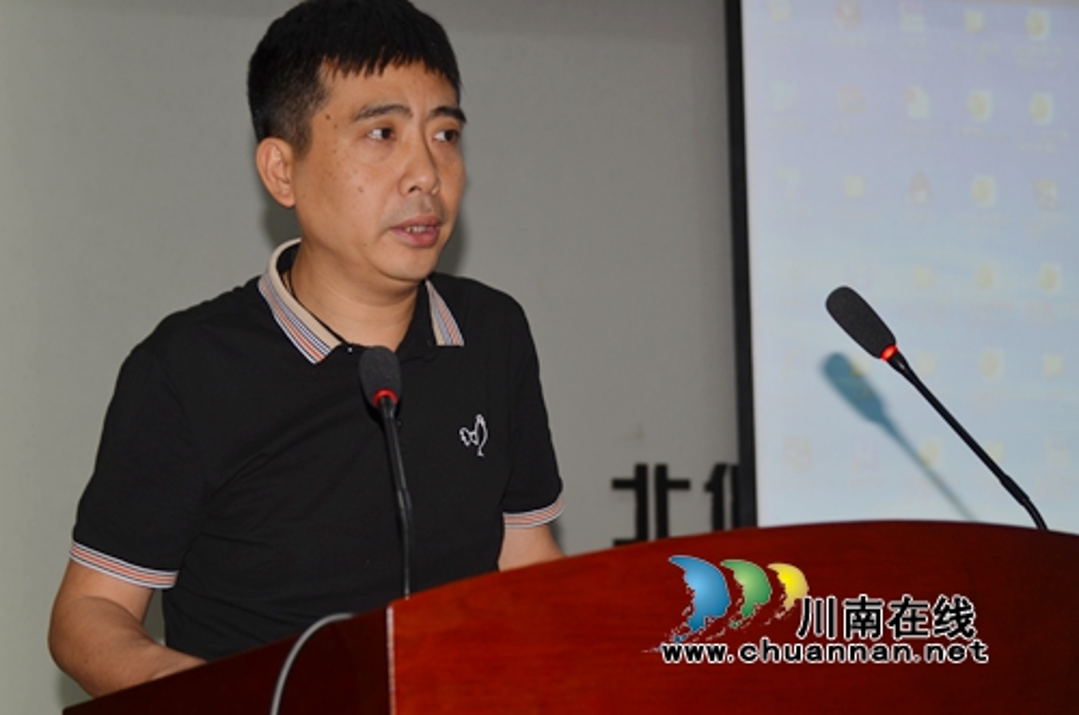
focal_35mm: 82
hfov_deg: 24.7
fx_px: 2467
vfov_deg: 16.5
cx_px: 540
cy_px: 358
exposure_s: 1/60
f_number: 4.5
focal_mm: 55
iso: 100
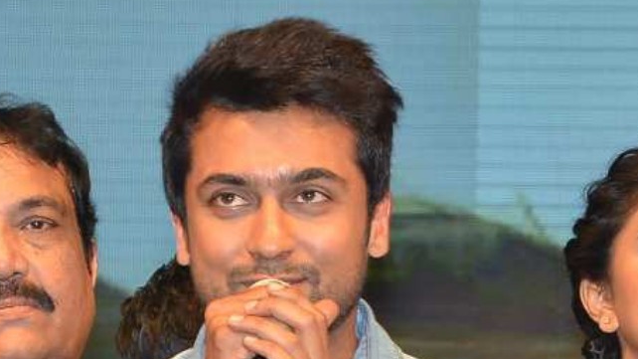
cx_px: 188
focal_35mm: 365
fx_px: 6174
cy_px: 679
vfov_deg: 3.3
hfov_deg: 5.9
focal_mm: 66
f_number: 5.6
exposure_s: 1/125
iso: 500
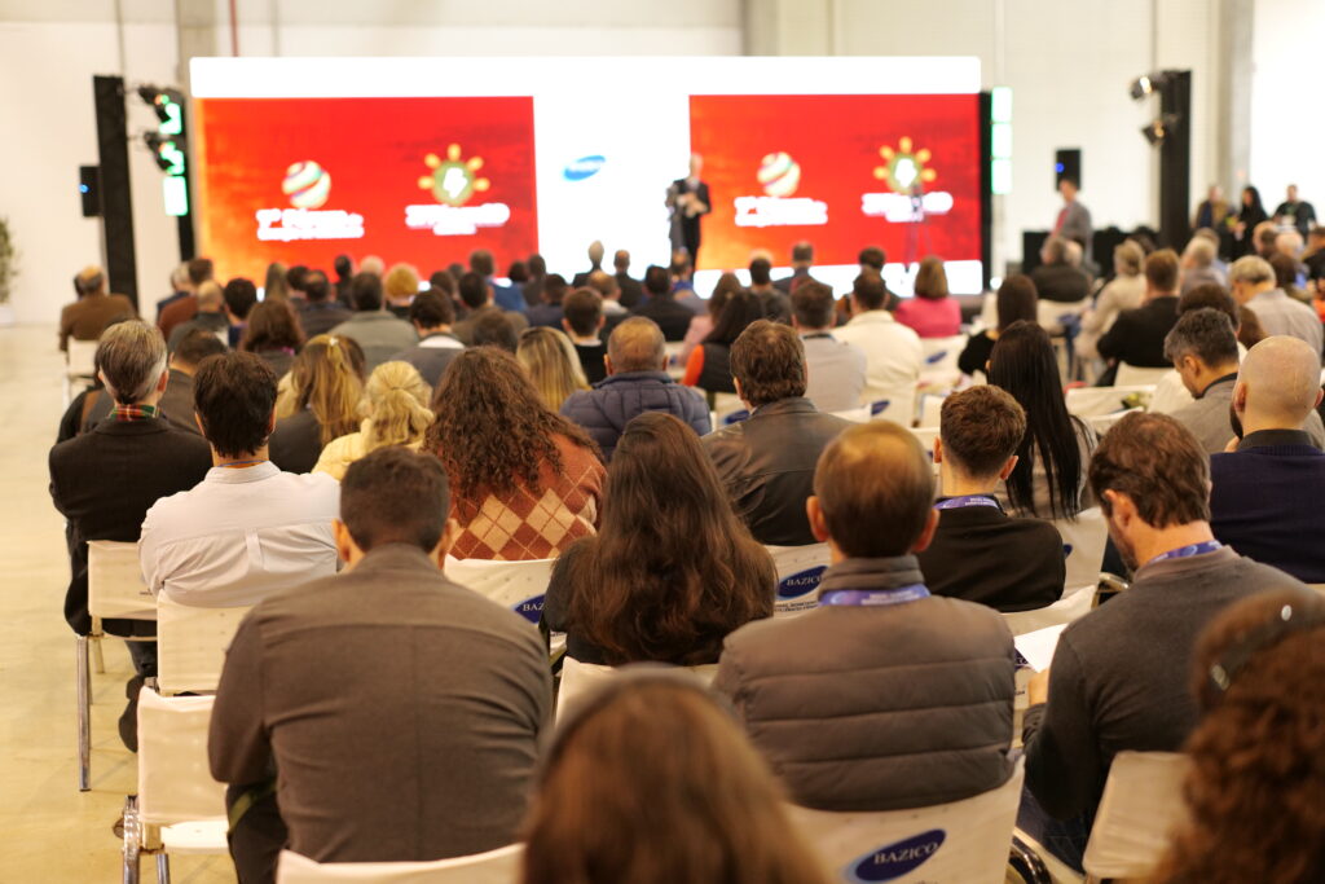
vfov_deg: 27.0
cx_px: 662
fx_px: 1840
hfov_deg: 39.6
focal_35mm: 50
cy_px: 442
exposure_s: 1/160
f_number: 2.2
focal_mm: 50
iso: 5000
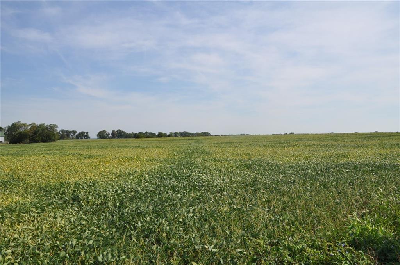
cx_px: 200
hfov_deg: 62.0
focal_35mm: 30
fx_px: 333
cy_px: 132
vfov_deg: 43.5
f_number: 14
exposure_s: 1/200
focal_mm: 20
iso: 200
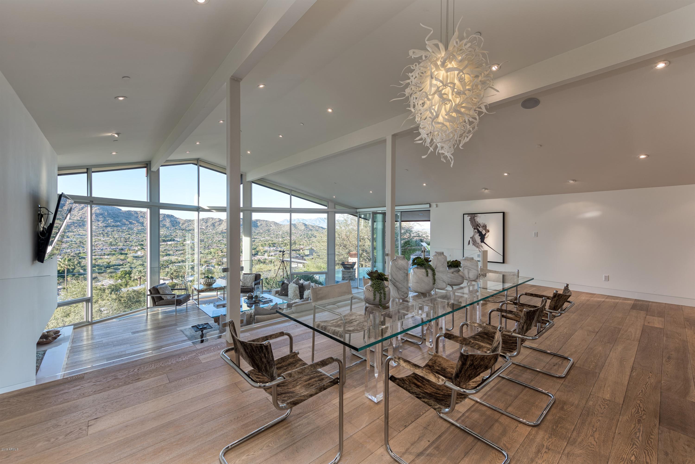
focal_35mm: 14
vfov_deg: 81.3
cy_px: 232
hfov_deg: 104.2
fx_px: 270
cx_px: 348
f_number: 6.3
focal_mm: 14
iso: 160
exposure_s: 1/60
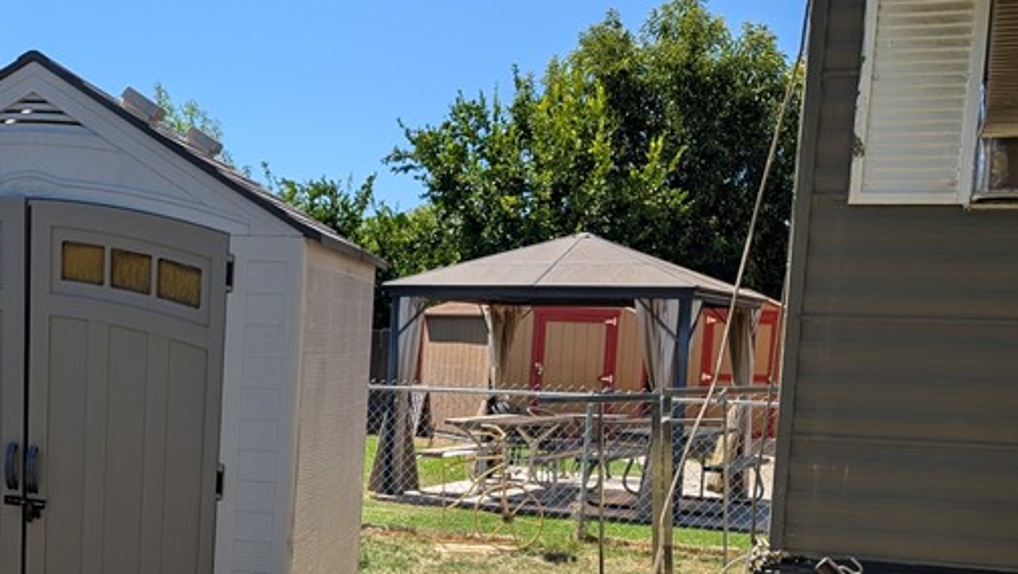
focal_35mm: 53
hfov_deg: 37.4
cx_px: 167
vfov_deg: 22.0
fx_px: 1431
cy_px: 536
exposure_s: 1/951
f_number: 1.68
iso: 22
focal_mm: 6.9
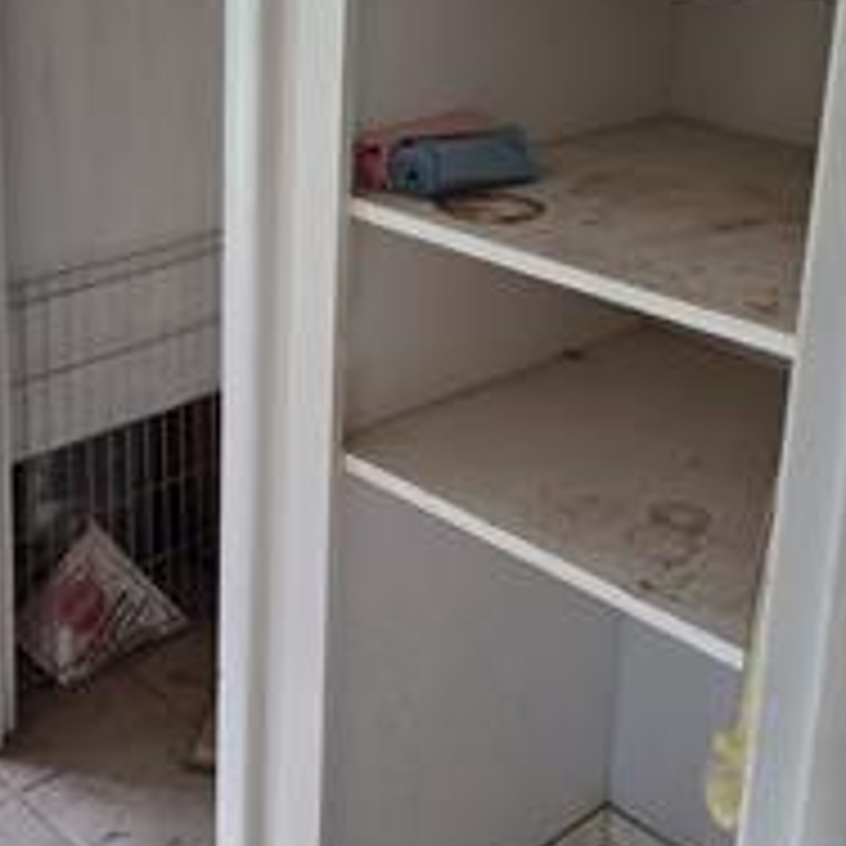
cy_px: 189
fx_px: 1438
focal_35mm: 52
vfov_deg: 32.0
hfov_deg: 32.6
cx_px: 292
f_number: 1.8
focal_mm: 5.4
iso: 200
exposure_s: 1/180
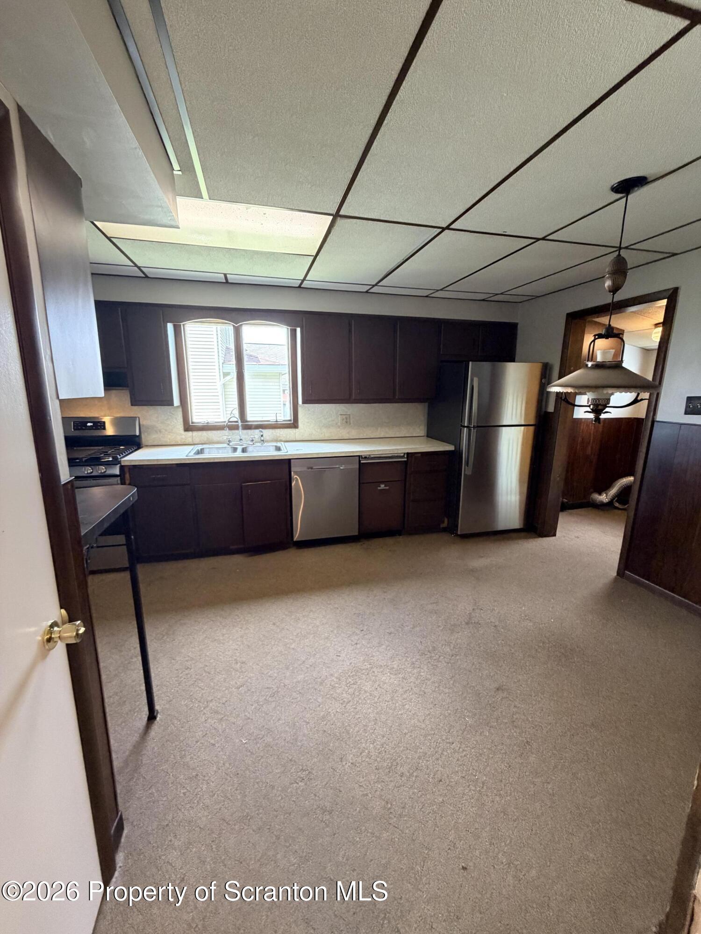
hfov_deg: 85.7
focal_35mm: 14
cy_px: 467
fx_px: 378
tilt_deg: -13.4
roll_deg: +0.7
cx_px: 350
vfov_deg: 102.1
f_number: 2.2
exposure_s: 1/60
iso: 250
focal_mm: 2.22
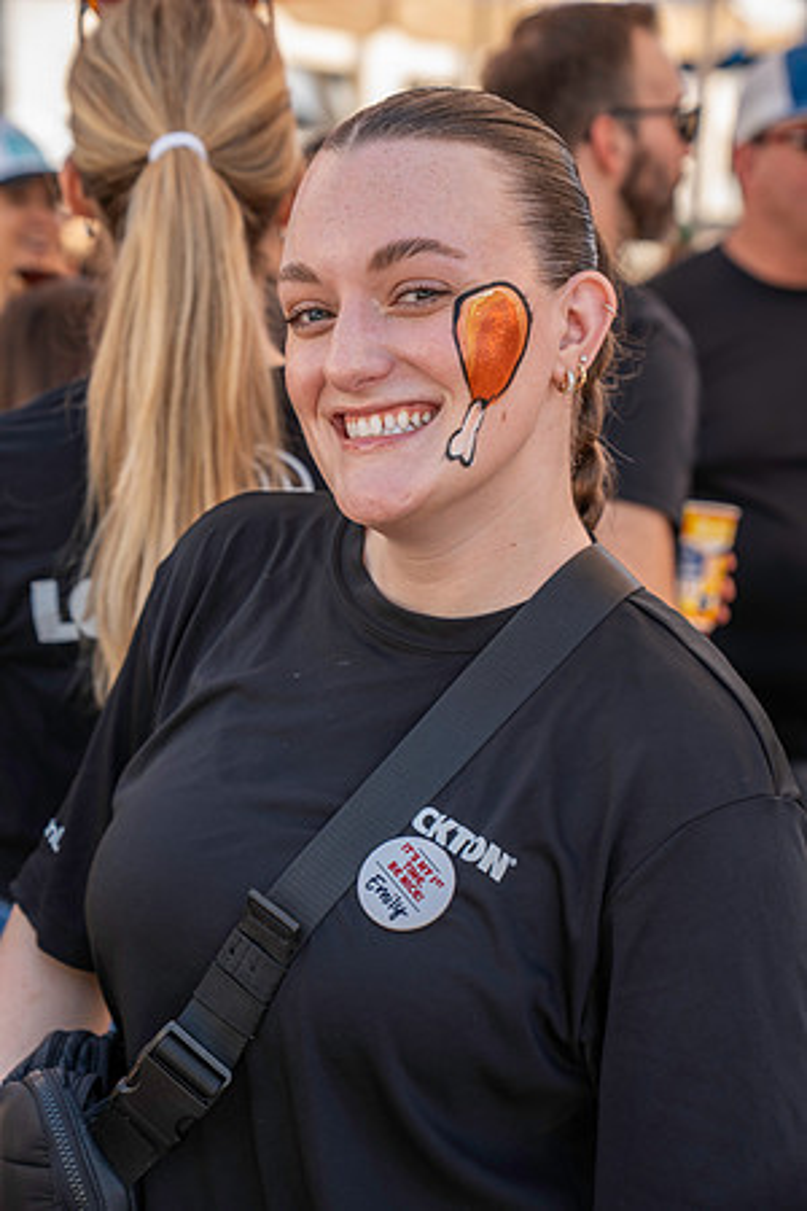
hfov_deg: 19.5
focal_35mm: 70
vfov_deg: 28.8
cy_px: 606
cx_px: 404
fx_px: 2354
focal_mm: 70
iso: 100
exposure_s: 1/100
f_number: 4.5
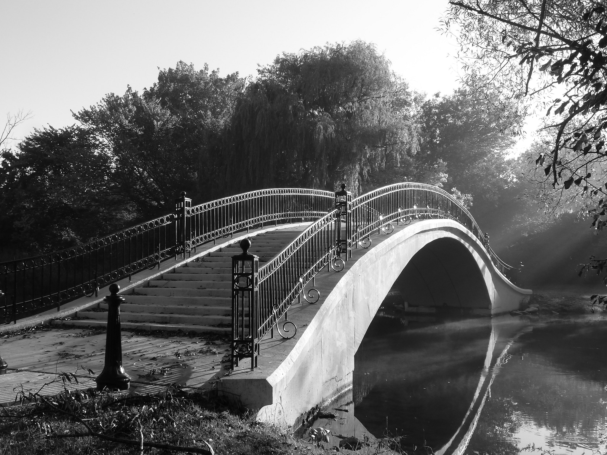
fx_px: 631
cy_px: 228
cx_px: 304
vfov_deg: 39.7
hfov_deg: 51.4
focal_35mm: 36
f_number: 4
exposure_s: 1/250
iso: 100
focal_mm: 6.4
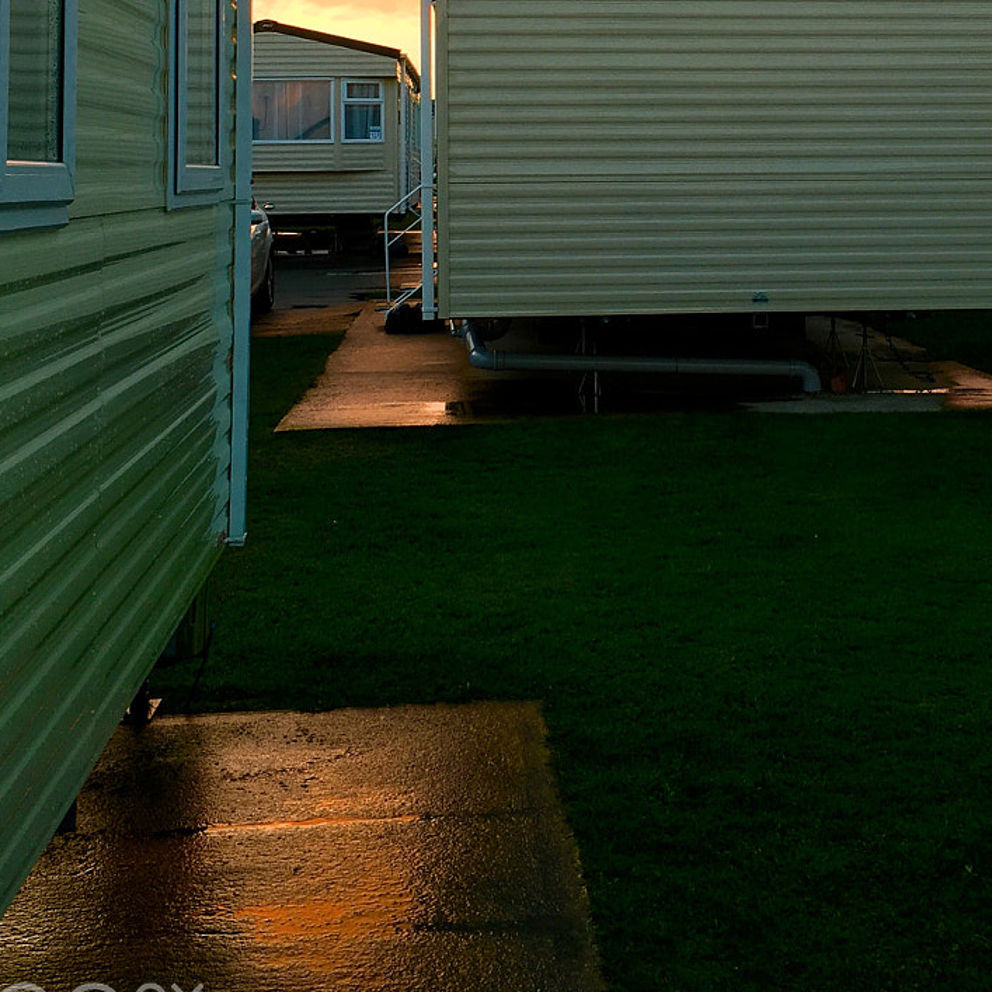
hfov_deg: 29.3
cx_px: 697
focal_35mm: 58
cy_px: 77
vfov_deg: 28.3
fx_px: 1880
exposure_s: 1/100
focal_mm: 4.15
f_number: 2.2
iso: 25
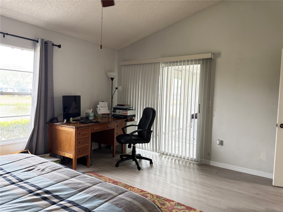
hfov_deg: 71.6
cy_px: 106
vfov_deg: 56.8
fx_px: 196
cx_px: 142
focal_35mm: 24
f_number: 1.78
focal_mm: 6.76
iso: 320
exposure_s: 1/60
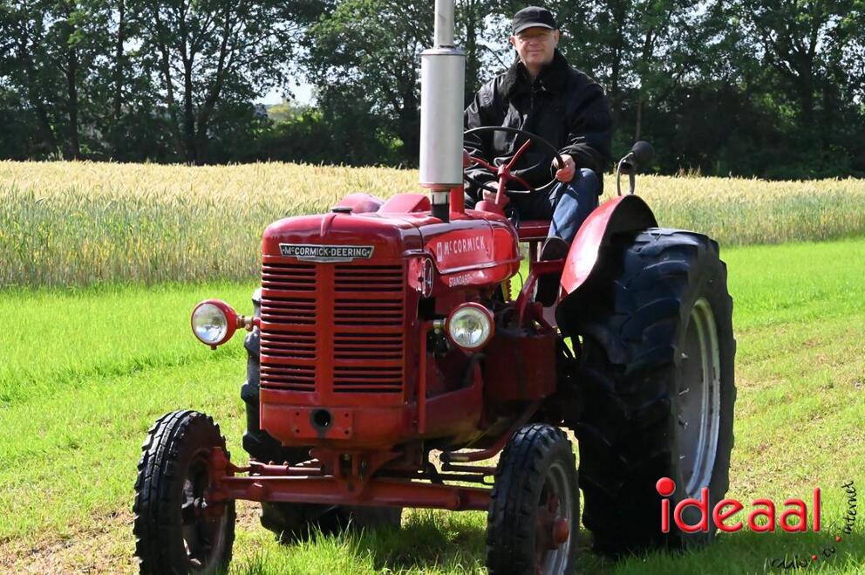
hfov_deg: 16.4
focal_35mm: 125
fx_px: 3000
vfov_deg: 10.9
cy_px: 288
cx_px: 432
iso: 32000
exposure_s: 1/6400
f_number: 20
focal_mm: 125
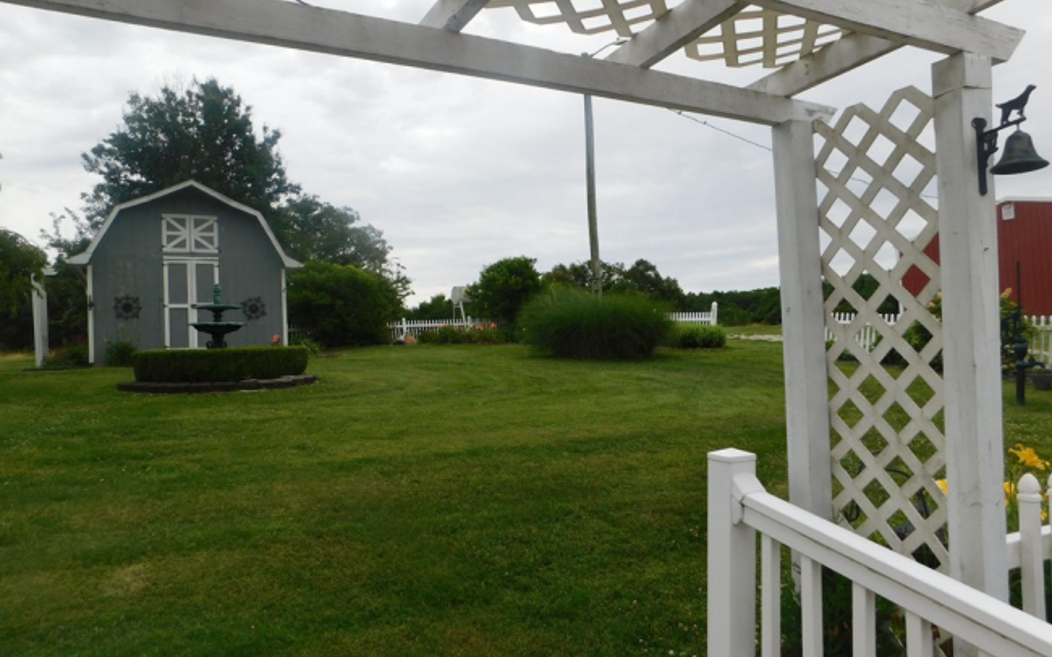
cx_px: 528
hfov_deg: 72.6
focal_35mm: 25
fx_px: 717
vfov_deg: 49.3
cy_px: 335
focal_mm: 4
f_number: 3
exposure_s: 1/800
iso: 125
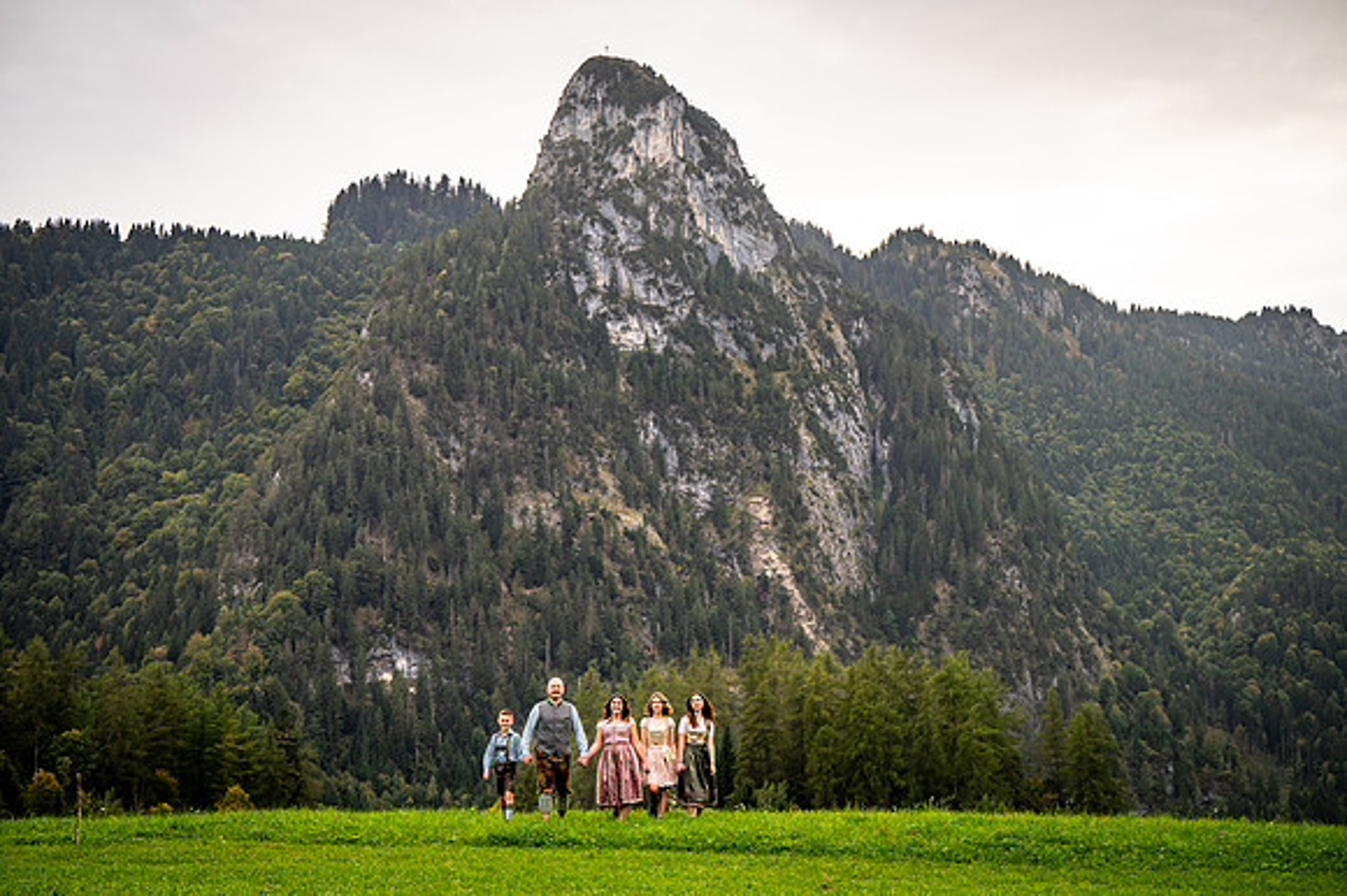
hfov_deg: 28.5
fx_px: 2655
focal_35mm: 71
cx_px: 674
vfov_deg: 19.2
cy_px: 448
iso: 200
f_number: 4
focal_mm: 71
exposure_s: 1/320
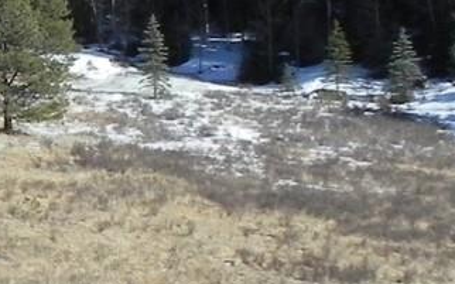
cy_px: -81
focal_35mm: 195
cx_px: -649
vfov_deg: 6.7
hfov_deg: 9.5
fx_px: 2417
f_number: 7.1
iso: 160
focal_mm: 6.6
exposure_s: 1/478
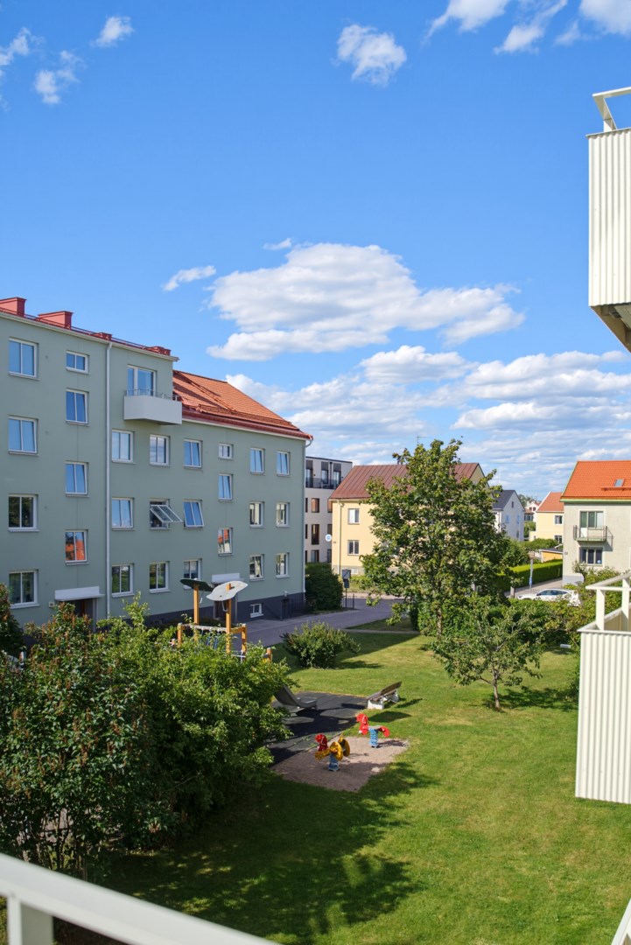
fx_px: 788
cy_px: 472
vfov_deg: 61.9
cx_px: 316
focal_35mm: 30
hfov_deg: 43.6
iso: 200
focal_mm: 30
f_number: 2.8
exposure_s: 1/5000
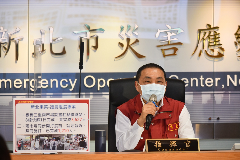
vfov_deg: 6.5
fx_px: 1400
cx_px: 120
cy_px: 80
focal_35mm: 210
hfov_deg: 9.8
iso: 1400
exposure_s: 1/100
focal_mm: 210
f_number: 7.1
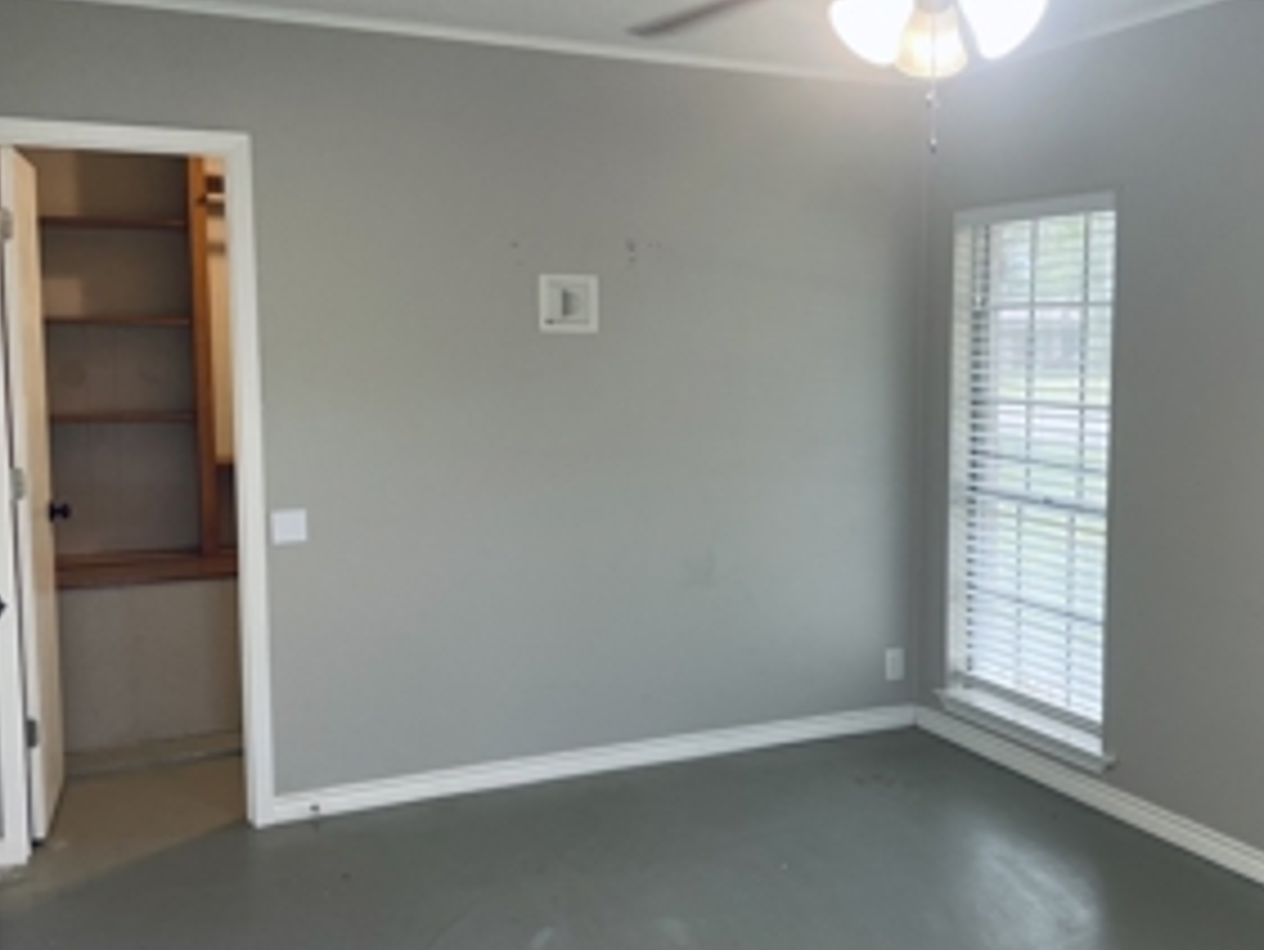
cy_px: 477
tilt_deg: -5.2
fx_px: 1352
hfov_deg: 49.8
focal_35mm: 37
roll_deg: +0.5
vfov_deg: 38.7
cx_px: 760
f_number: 1.6
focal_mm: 4.2
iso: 100
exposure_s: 1/60
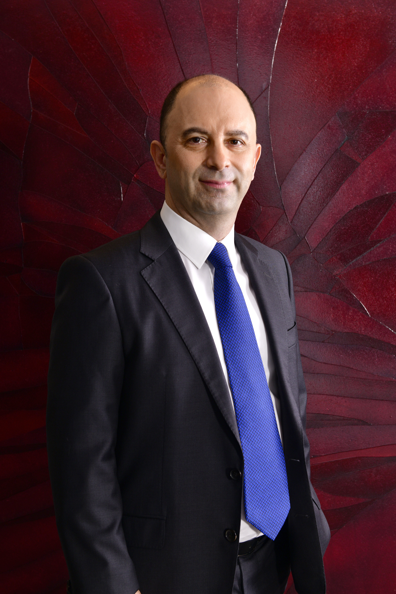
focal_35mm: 58
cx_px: 198
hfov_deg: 23.4
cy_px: 297
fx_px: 957
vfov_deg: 34.5
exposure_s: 1/125
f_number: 7.1
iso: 250
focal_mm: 58
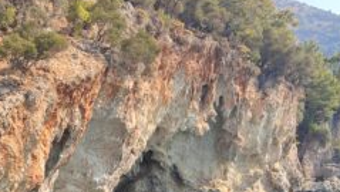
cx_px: 127
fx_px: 442
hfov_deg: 41.7
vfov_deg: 23.0
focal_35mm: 49
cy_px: 214
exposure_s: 1/501
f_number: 1.89
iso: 50
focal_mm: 5.95
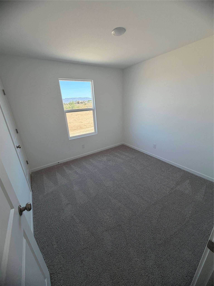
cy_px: 143
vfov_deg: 102.1
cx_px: 107
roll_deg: +2.5
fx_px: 115
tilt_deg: -20.2
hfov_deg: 85.7
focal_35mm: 14
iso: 40
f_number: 2.2
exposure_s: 1/173
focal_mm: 2.22
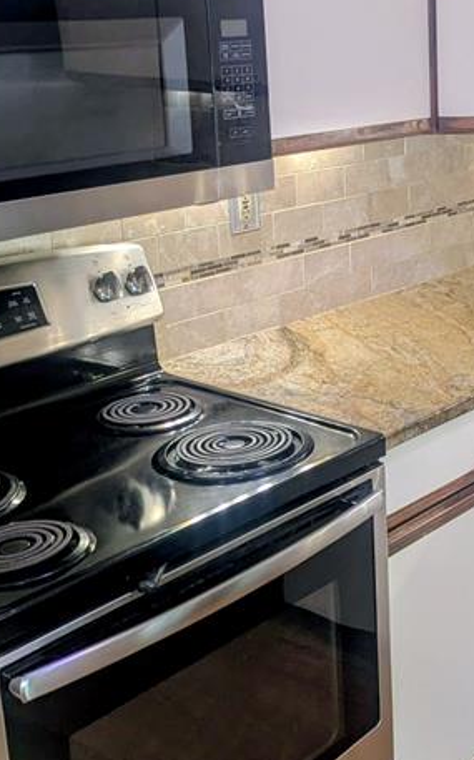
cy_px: 294
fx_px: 1180
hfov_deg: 21.2
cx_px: 562
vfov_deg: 35.5
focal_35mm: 57
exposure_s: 1/24
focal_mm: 6.81
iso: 100
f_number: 1.85
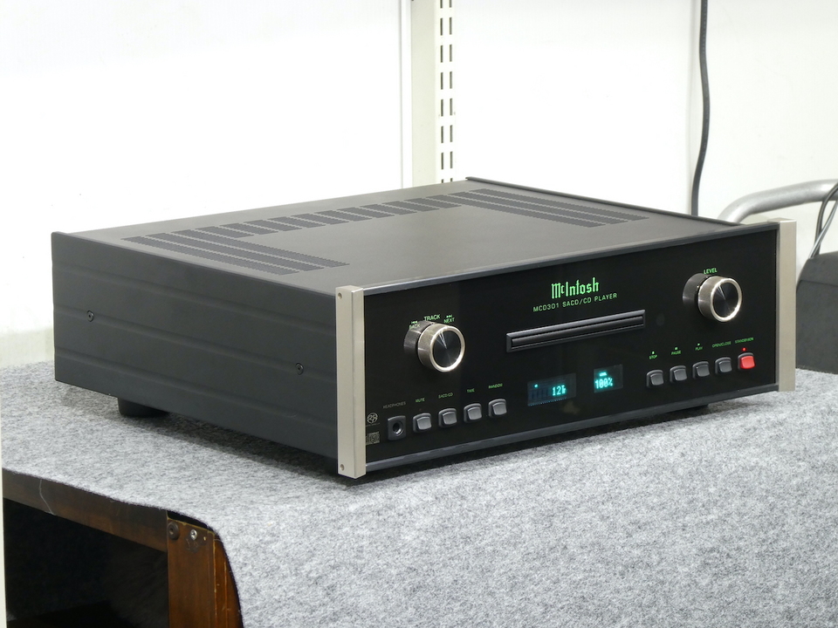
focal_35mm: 143
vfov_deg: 10.4
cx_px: 419
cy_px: 314
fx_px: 3462
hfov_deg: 13.8
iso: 200
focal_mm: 25.6
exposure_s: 1/3.2
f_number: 5.4
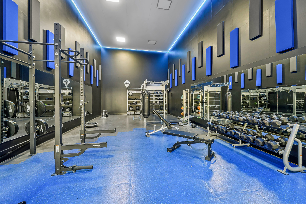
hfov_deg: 100.3
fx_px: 127
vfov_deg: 77.2
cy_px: 100
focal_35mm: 15
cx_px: 161
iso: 400
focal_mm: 14
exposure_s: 1/3.33
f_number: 7.1
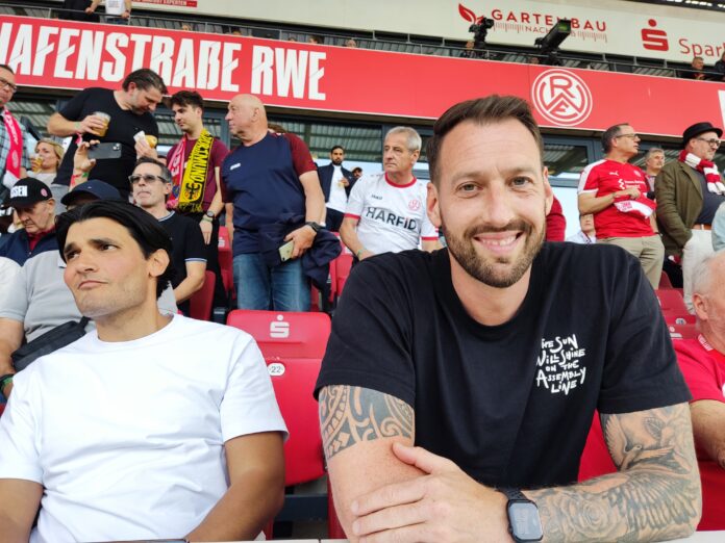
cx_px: 362
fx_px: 524
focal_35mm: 25
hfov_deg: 69.4
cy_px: 272
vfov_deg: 54.9
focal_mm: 4.71
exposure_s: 1/100
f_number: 1.79
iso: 56
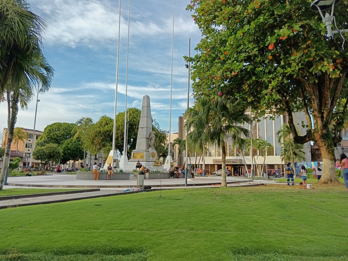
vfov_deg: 51.4
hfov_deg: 65.3
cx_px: 174
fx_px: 271
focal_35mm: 27
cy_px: 130
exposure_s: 1/256
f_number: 1.9
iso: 100
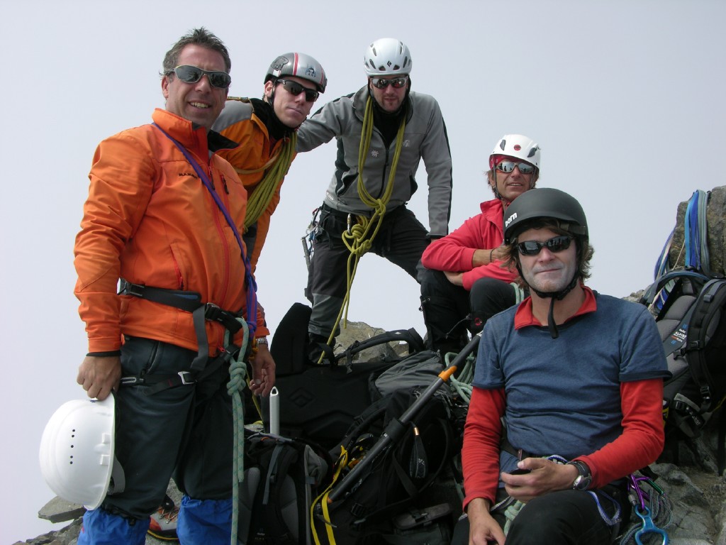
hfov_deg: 52.6
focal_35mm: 35
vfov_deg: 40.7
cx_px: 363
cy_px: 272
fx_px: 734
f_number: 6.3
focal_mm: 8.9
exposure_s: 1/319
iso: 50
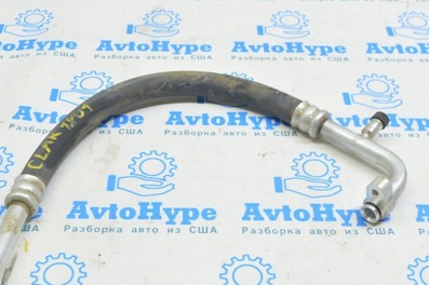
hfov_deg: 34.4
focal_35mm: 58
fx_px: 691
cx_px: 183
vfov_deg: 23.2
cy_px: 203
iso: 400
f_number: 5.6
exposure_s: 1/15
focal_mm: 24
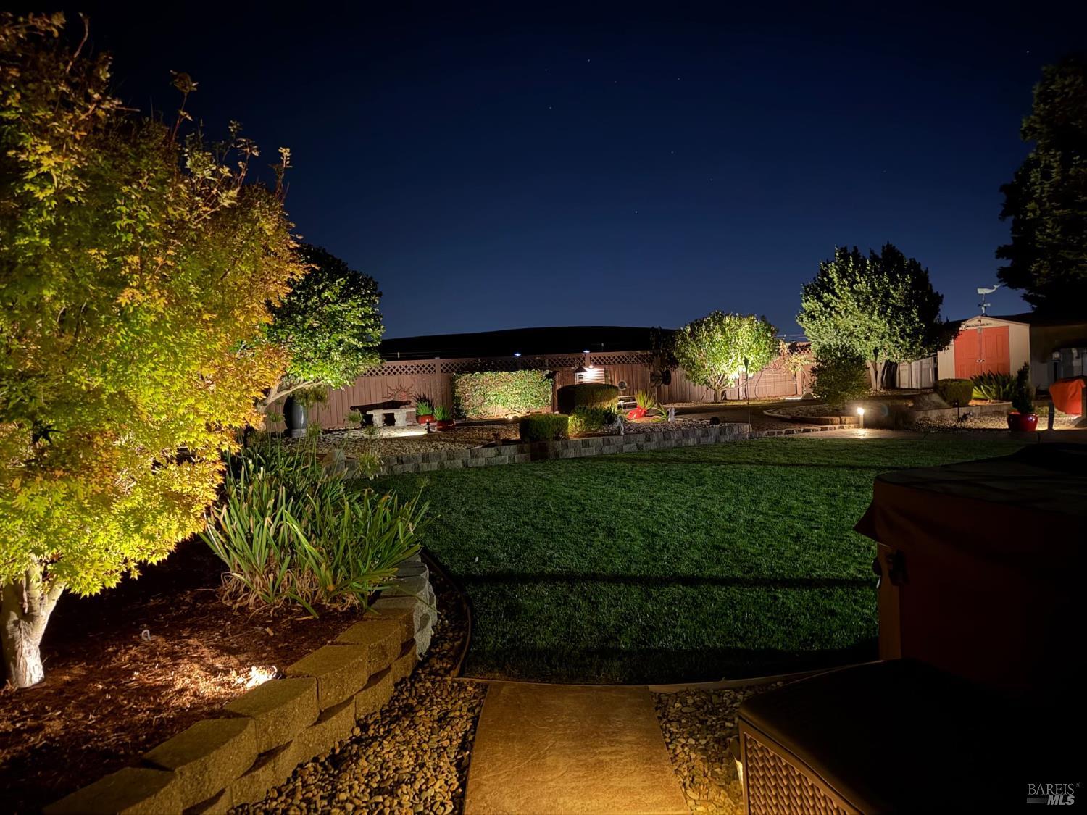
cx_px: 544
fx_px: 754
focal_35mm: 24
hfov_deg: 71.6
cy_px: 408
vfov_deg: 56.8
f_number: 1.78
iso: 2500
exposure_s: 1/9
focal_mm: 6.76
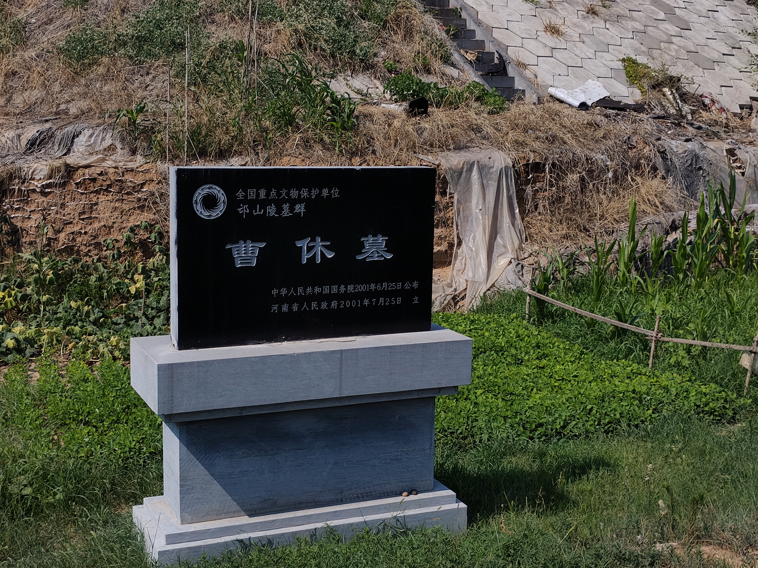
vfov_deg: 30.9
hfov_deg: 40.4
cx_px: 379
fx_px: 1029
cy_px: 284
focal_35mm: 47
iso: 50
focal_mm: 5.84
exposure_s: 1/5787
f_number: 1.6
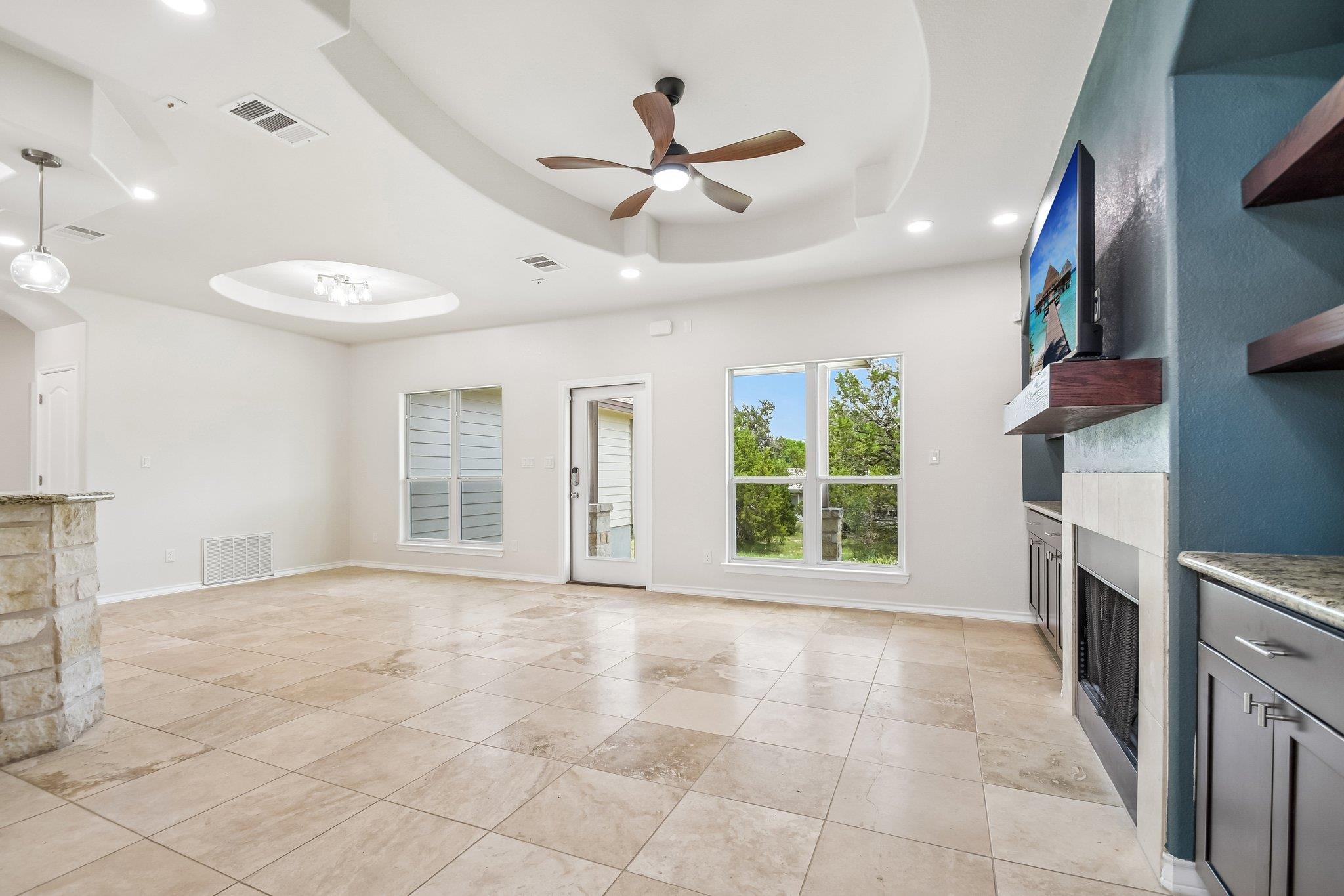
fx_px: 560
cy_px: 448
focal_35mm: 15
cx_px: 672
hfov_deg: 100.4
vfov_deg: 77.3
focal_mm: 10
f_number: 8
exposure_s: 1/40
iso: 400
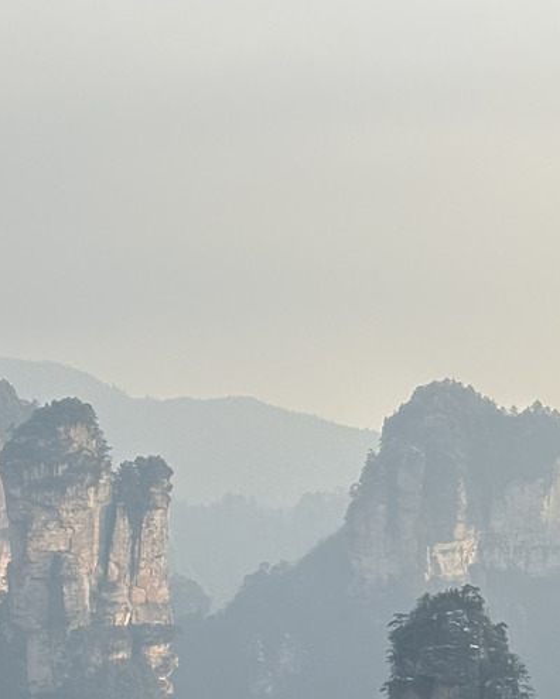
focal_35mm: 164
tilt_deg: -2.7
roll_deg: -0.1
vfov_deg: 11.6
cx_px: 608
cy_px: 733
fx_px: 3398
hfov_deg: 9.3
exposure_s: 1/1626
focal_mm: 5.96
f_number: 1.6
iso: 32
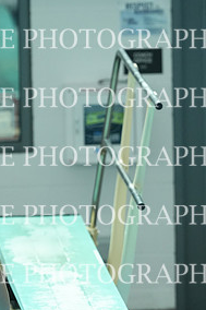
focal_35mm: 817
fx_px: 7021
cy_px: 186
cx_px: 16
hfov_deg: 1.7
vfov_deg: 2.5
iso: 4000
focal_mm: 400
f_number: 4
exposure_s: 1/1600
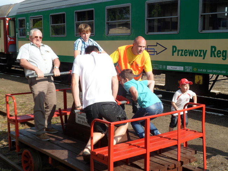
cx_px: 114
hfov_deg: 36.8
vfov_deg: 28.1
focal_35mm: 52
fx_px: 343
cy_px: 86
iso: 80
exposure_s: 1/350
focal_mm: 8.1
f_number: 4.3
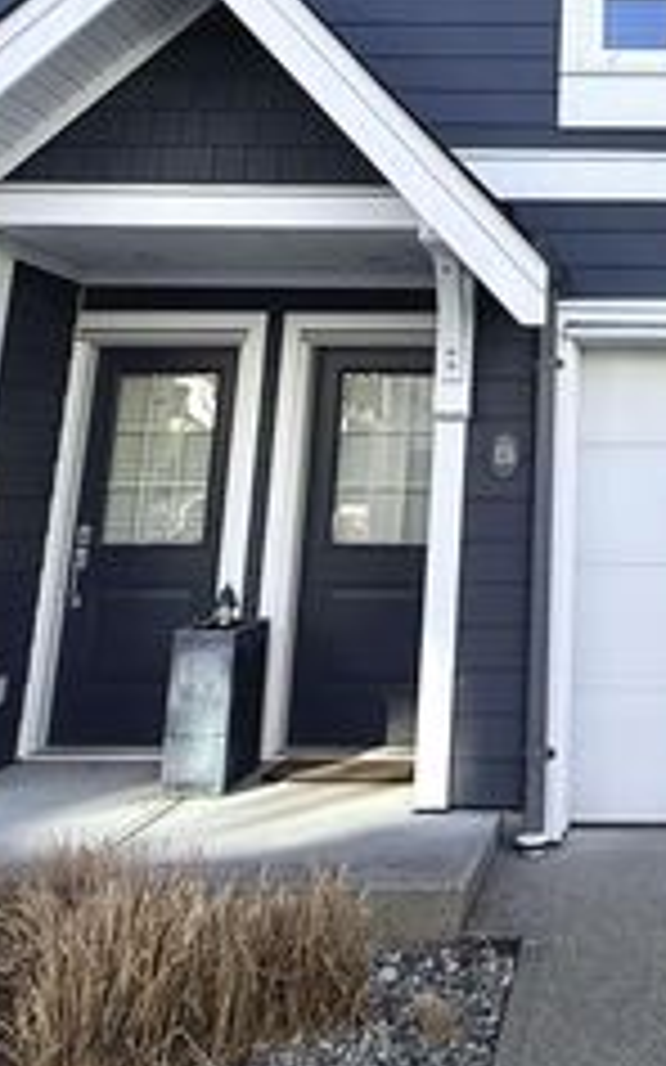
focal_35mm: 40
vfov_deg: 44.8
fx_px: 1162
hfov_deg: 29.9
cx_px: 657
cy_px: 108
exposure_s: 1/442
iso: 50
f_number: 2.2
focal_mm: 2.22
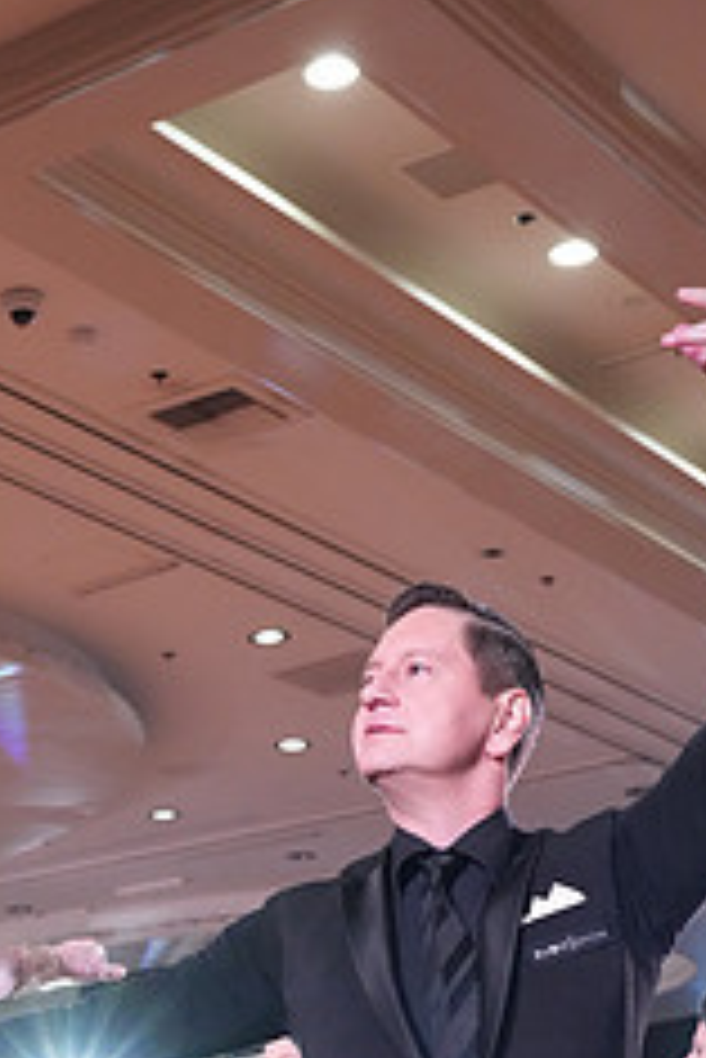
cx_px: 56
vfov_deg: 22.3
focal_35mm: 84
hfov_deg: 16.1
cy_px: 1270
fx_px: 2467
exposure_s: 1/320
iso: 5000
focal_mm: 34
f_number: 5
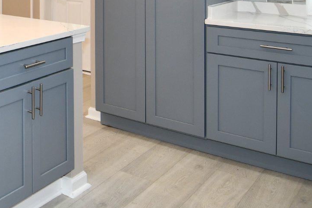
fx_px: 442
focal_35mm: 51
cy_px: -21
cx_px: -72
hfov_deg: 31.7
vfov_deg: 24.7
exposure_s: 1/60
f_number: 4
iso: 200
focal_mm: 12
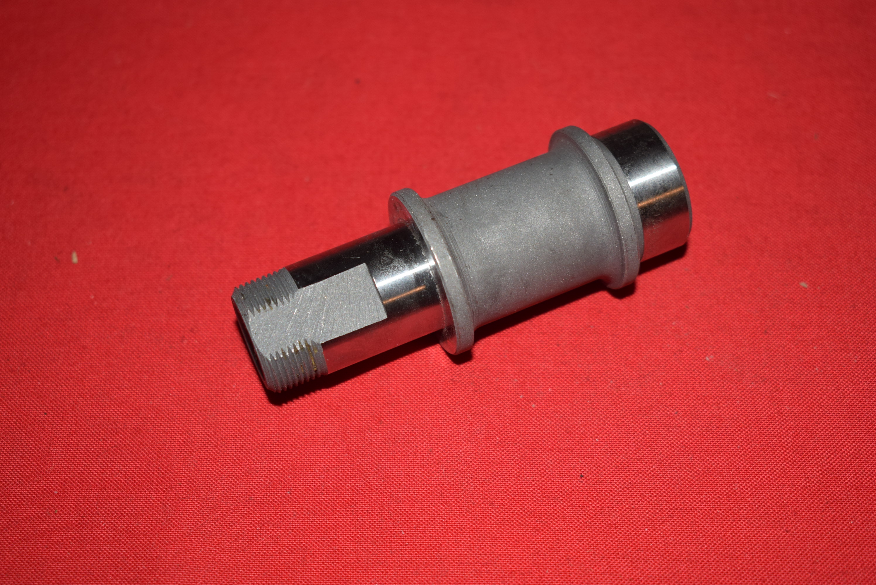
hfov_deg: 33.4
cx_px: 438
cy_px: 292
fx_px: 1461
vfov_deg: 22.7
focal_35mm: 60
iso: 400
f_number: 5
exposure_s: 1/200
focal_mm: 40
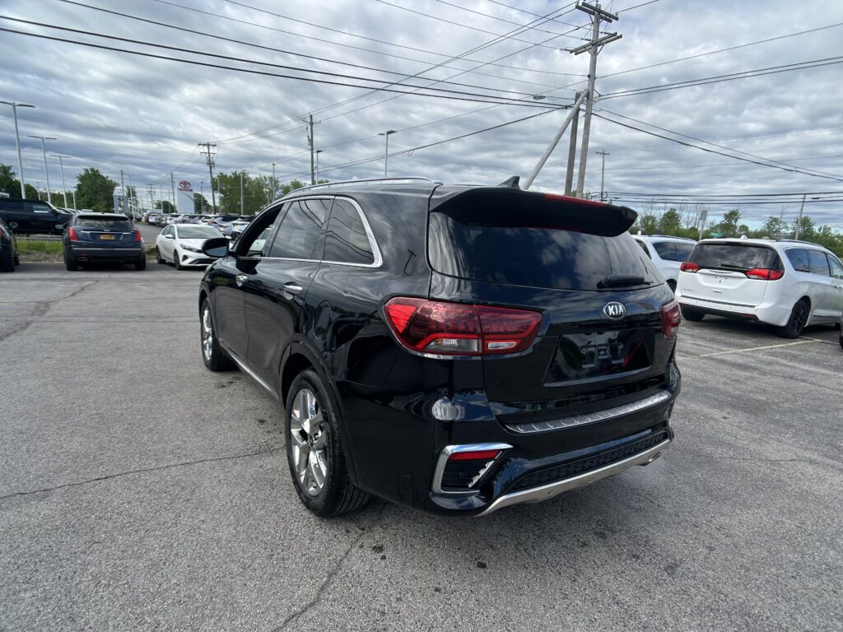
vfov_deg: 53.1
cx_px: 422
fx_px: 633
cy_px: 316
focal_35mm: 26
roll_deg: -1.8
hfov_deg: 67.3
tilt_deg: -11.6
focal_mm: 5.7
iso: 50
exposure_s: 1/2457
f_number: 1.5
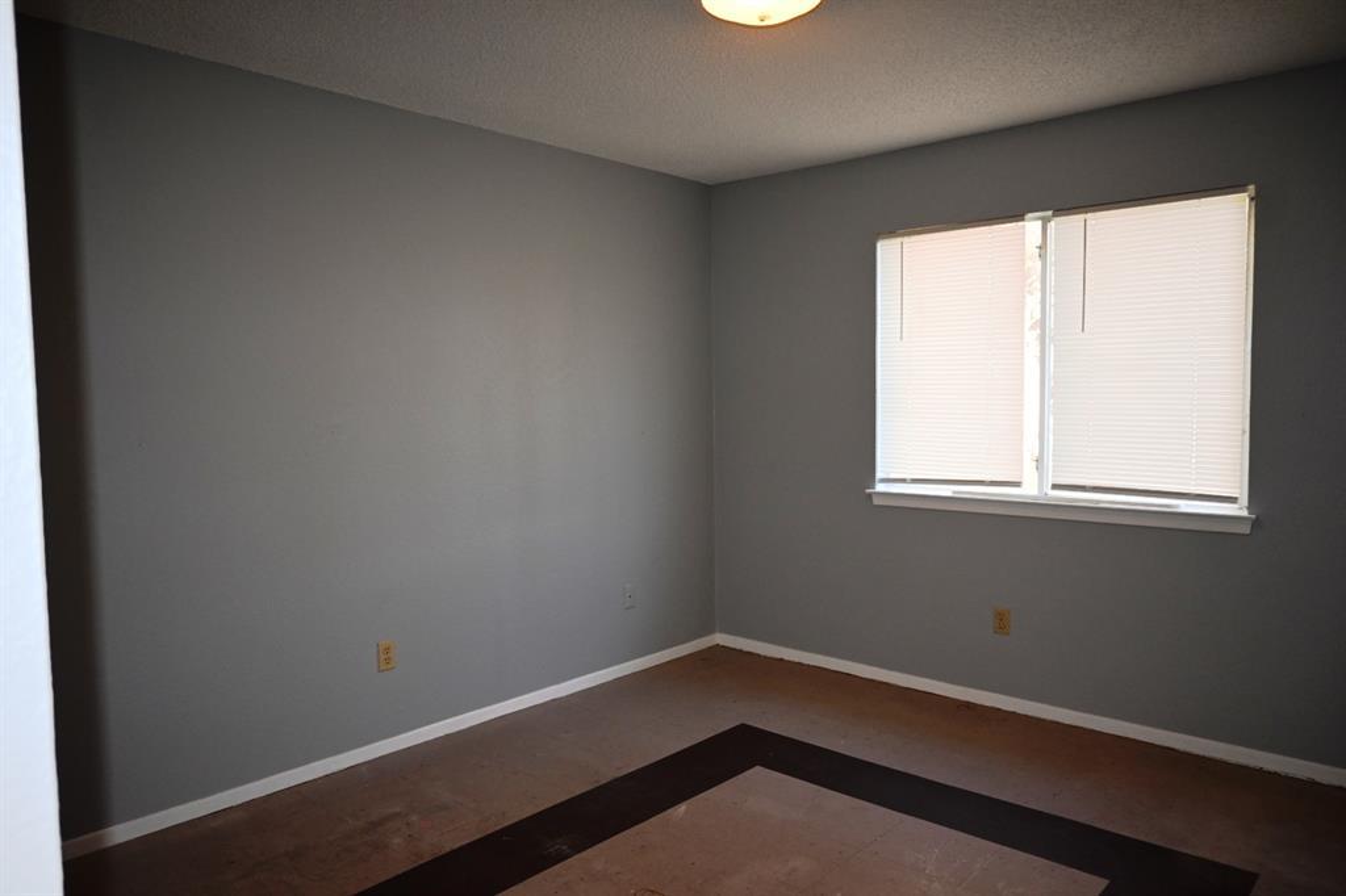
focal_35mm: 24
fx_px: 897
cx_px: 673
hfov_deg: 73.8
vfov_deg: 53.1
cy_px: 448
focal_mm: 16
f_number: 3.5
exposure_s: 1/100
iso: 400
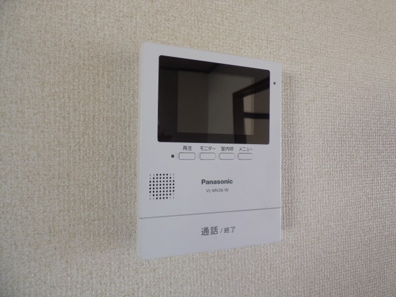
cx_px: 198
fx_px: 229
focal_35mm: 20
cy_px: 148
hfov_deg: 81.7
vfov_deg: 66.0
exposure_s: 1/15
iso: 100
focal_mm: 3.58
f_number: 2.8
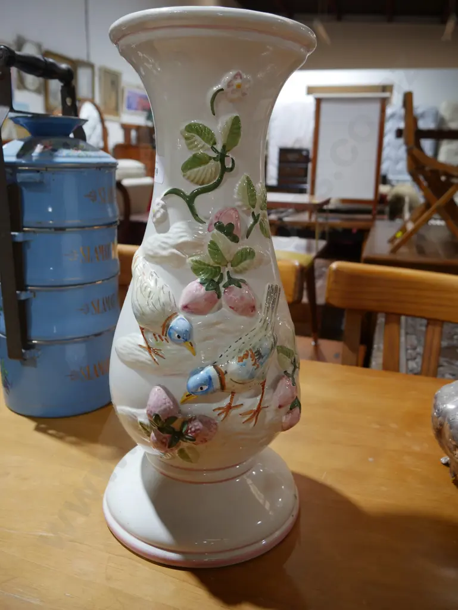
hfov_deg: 49.8
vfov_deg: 63.4
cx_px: 229
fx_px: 494
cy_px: 305
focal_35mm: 28
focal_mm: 14
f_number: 4
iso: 400
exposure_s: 1/60
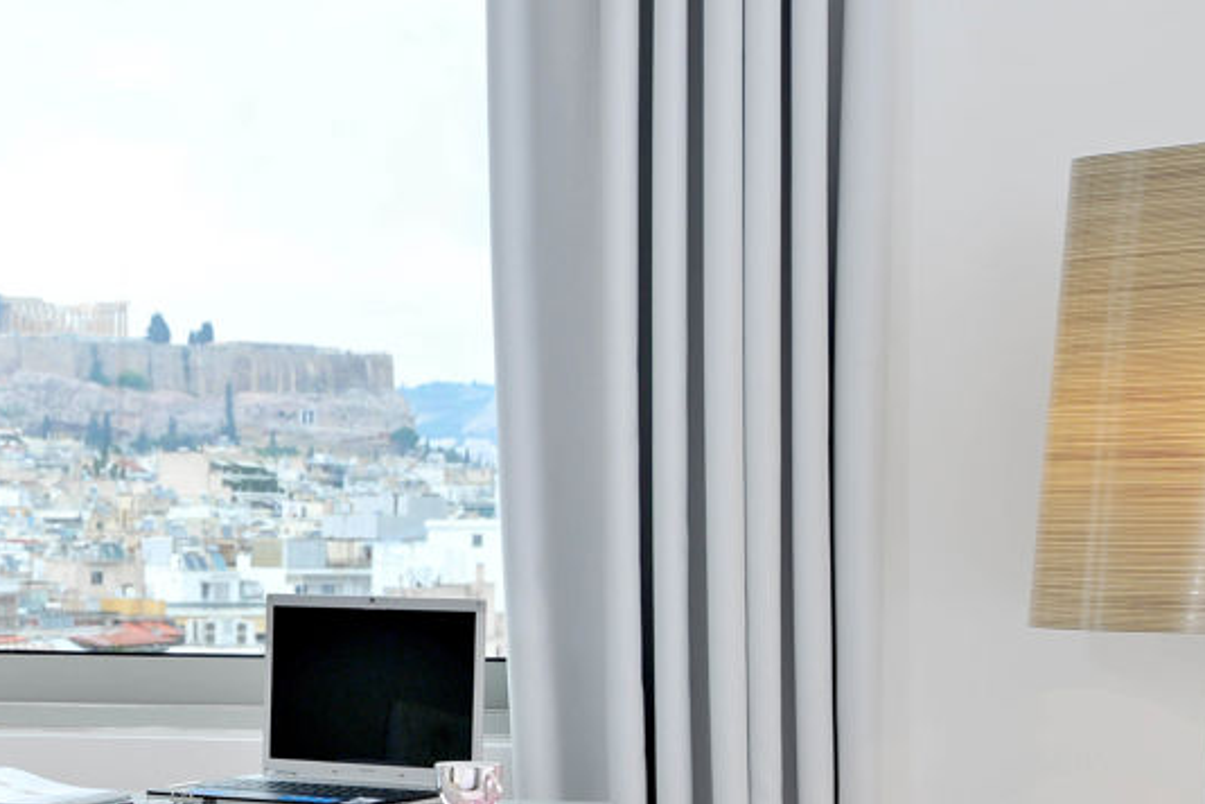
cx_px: 61
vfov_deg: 11.5
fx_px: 3983
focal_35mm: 119
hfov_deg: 16.9
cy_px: 639
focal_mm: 62
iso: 320
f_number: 11
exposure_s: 1/125
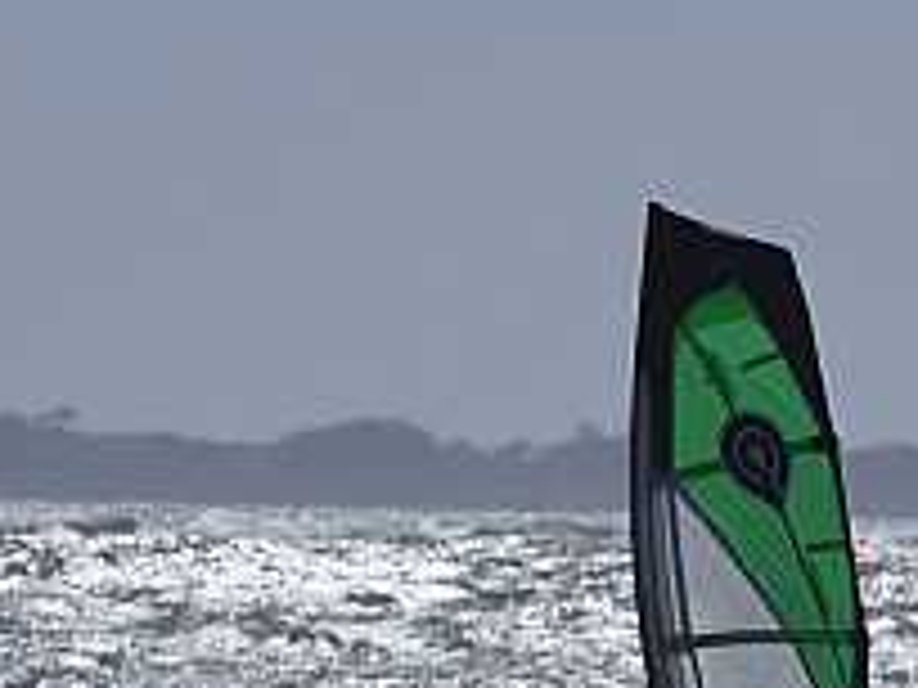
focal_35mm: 1085
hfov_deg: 1.8
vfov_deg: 1.4
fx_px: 28774
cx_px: 531
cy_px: 661
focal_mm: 300
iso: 200
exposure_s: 1/1000
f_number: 8
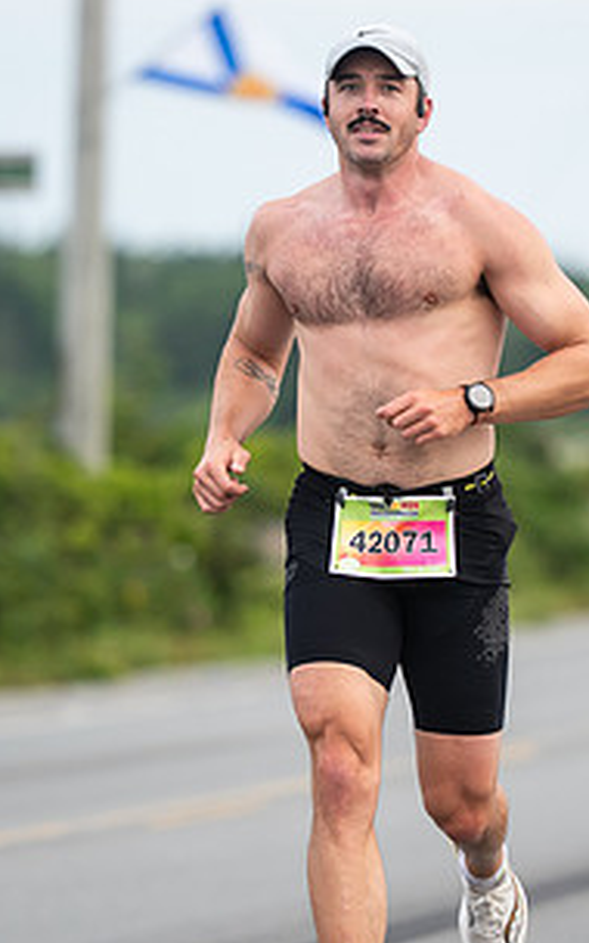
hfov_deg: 2.7
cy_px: 574
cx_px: 359
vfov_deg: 4.4
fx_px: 12277
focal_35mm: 478
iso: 500
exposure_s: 1/800
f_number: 4
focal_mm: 200
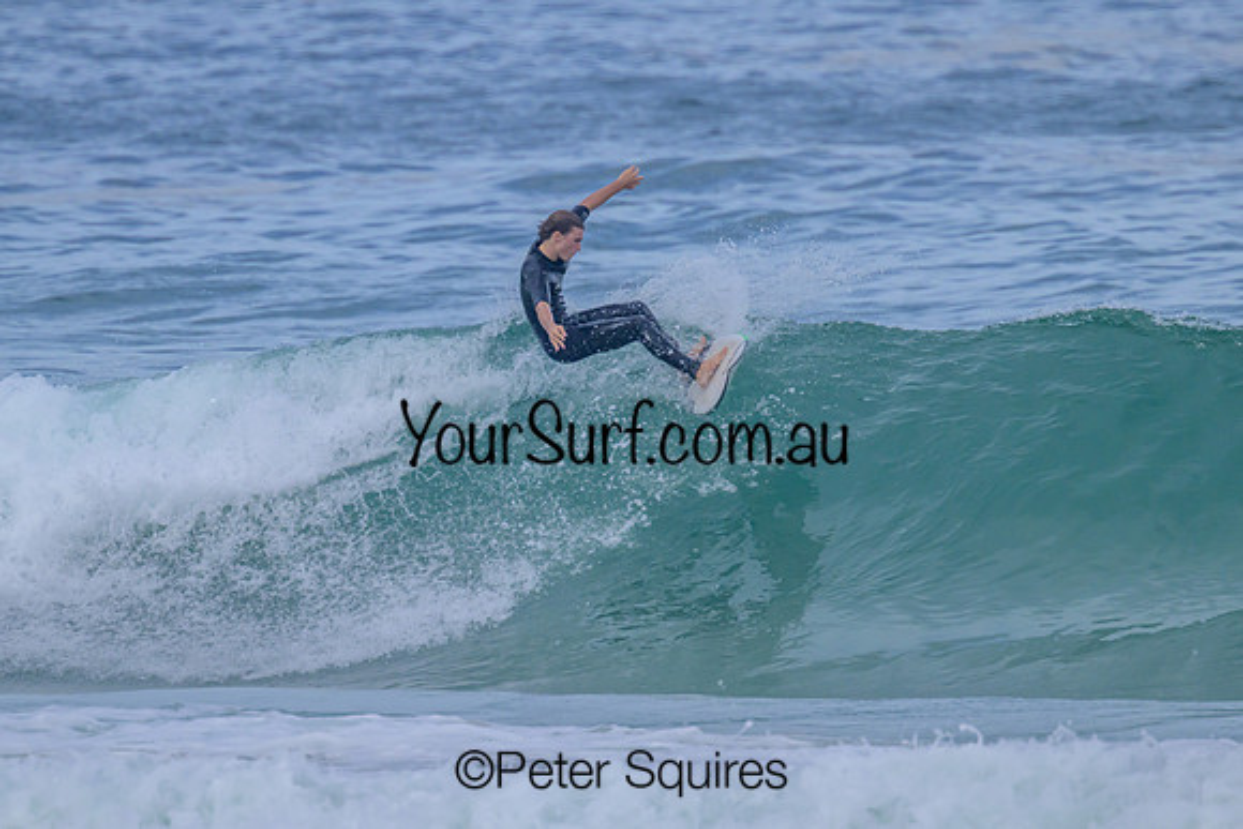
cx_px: 522
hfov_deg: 1.9
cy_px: 382
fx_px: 37182
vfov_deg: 1.3
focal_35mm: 1077
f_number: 11
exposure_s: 1/2000
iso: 640
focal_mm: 800
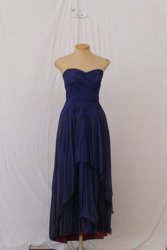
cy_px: 125
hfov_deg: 20.6
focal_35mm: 66
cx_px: 84
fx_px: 459
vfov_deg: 30.5
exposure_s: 1/200
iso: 400
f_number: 5.6
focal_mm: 44.1
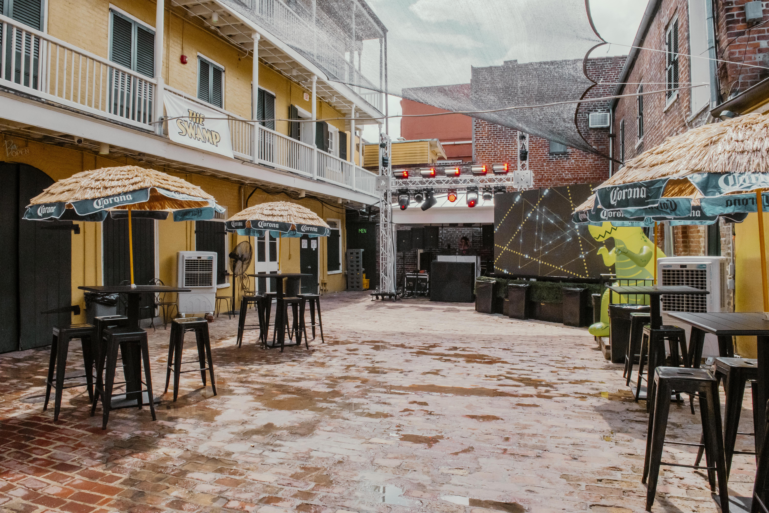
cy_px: 256
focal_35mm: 24
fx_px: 513
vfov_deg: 53.2
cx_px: 384
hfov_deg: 73.7
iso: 3200
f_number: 13
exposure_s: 1/640
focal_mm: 24
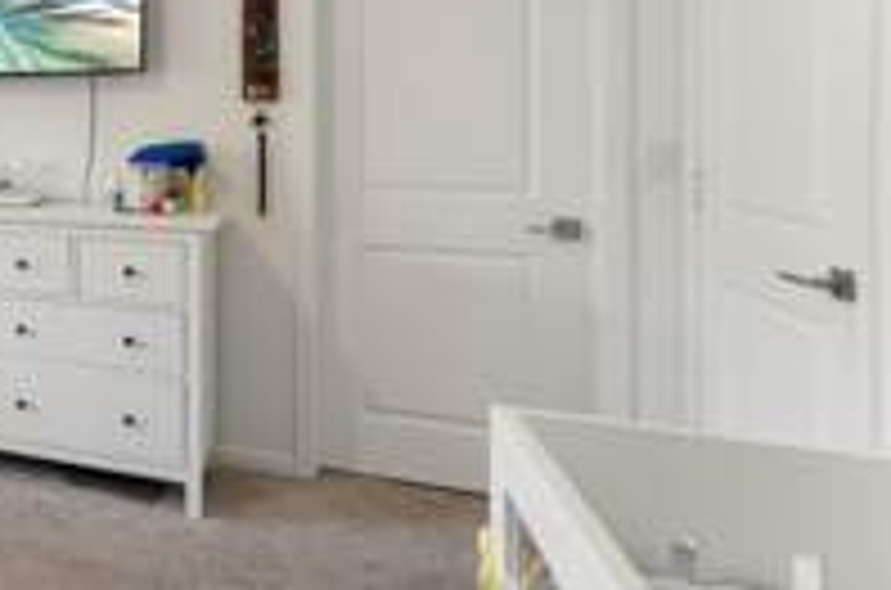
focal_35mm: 34
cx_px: -176
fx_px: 839
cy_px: 119
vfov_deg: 37.3
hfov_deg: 40.0
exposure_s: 1/4
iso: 800
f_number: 9
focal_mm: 14
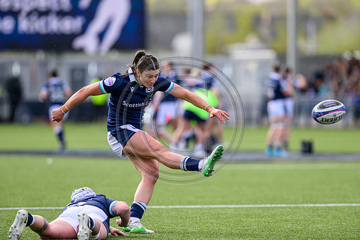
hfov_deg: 5.2
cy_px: 120
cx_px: 180
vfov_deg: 3.4
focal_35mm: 400
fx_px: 4001
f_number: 4
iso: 800
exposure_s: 1/2500
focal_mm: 400
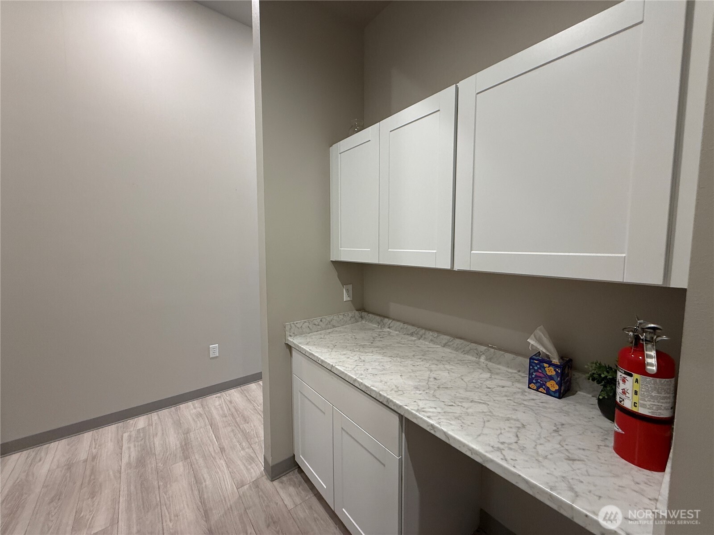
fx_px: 289
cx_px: 357
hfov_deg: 102.1
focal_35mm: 14
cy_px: 268
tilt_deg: -3.3
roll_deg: +0.6
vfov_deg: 85.7
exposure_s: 1/60
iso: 250
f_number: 2.2
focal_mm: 2.22
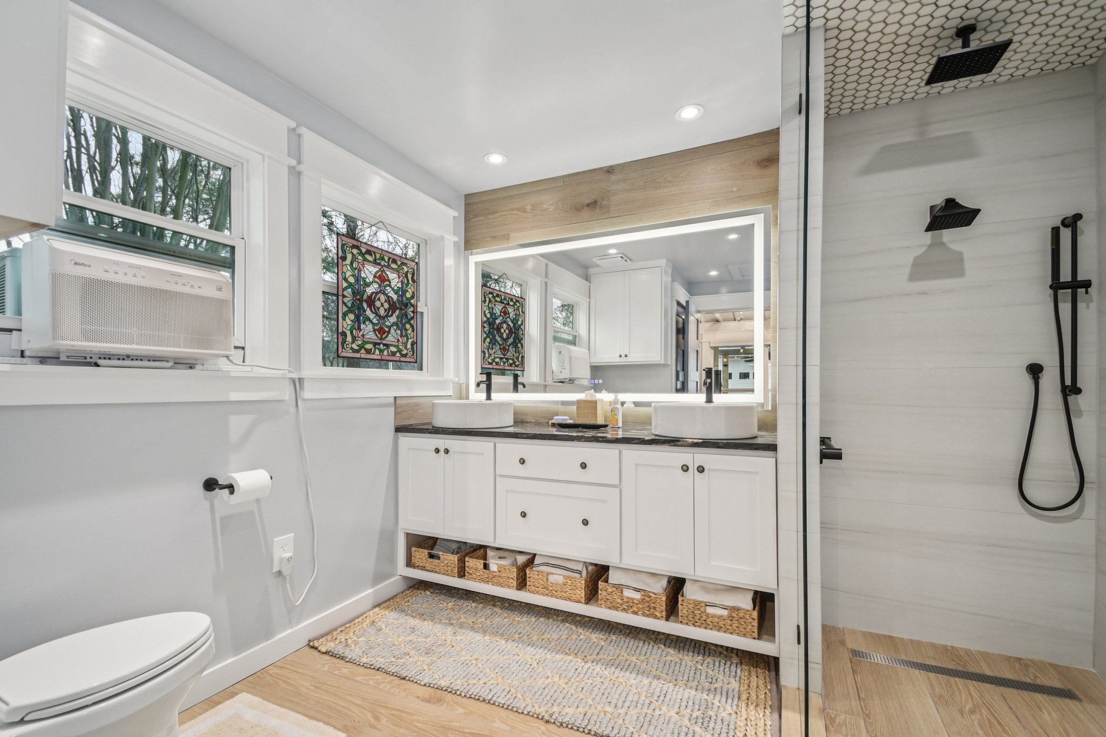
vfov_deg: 77.3
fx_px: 461
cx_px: 553
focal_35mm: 15
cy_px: 368
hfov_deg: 100.4
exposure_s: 1/15
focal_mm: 10
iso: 400
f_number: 8
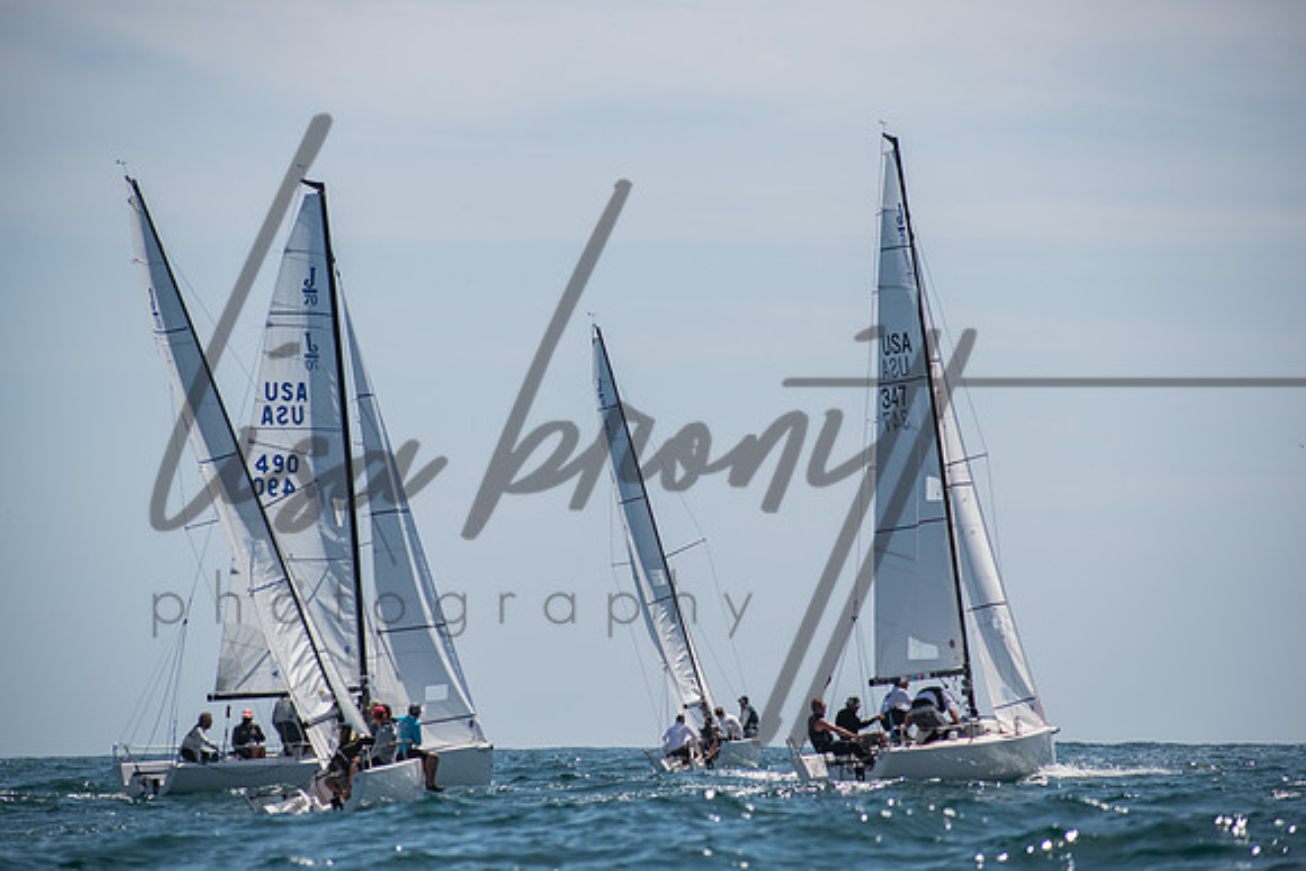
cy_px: 436
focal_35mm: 235
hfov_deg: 8.7
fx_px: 8538
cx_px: 653
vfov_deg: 5.8
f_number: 6.3
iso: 200
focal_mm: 150
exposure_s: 1/1250
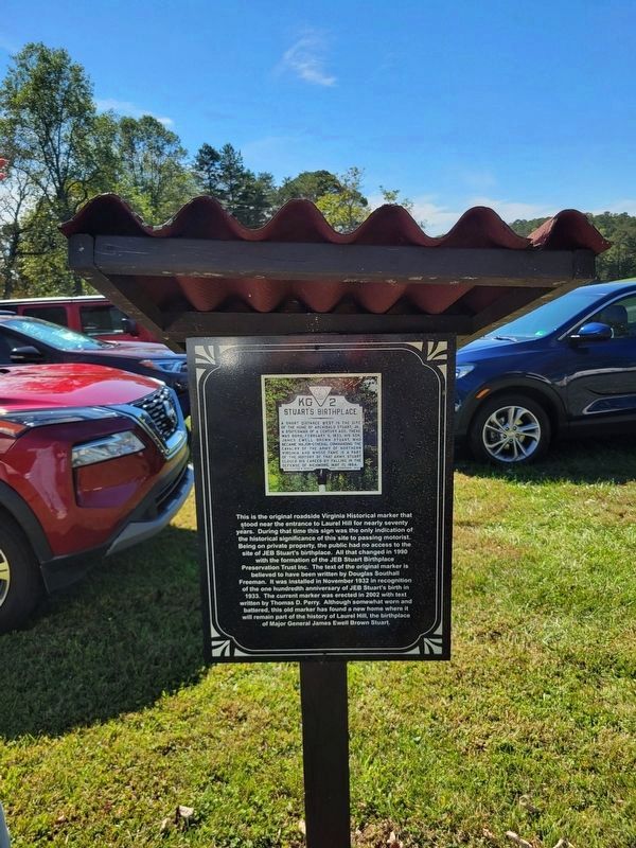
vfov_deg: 67.3
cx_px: 318
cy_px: 424
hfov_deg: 53.1
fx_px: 637
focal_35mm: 26
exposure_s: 1/1667
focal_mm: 5.4
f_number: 1.8
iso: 40
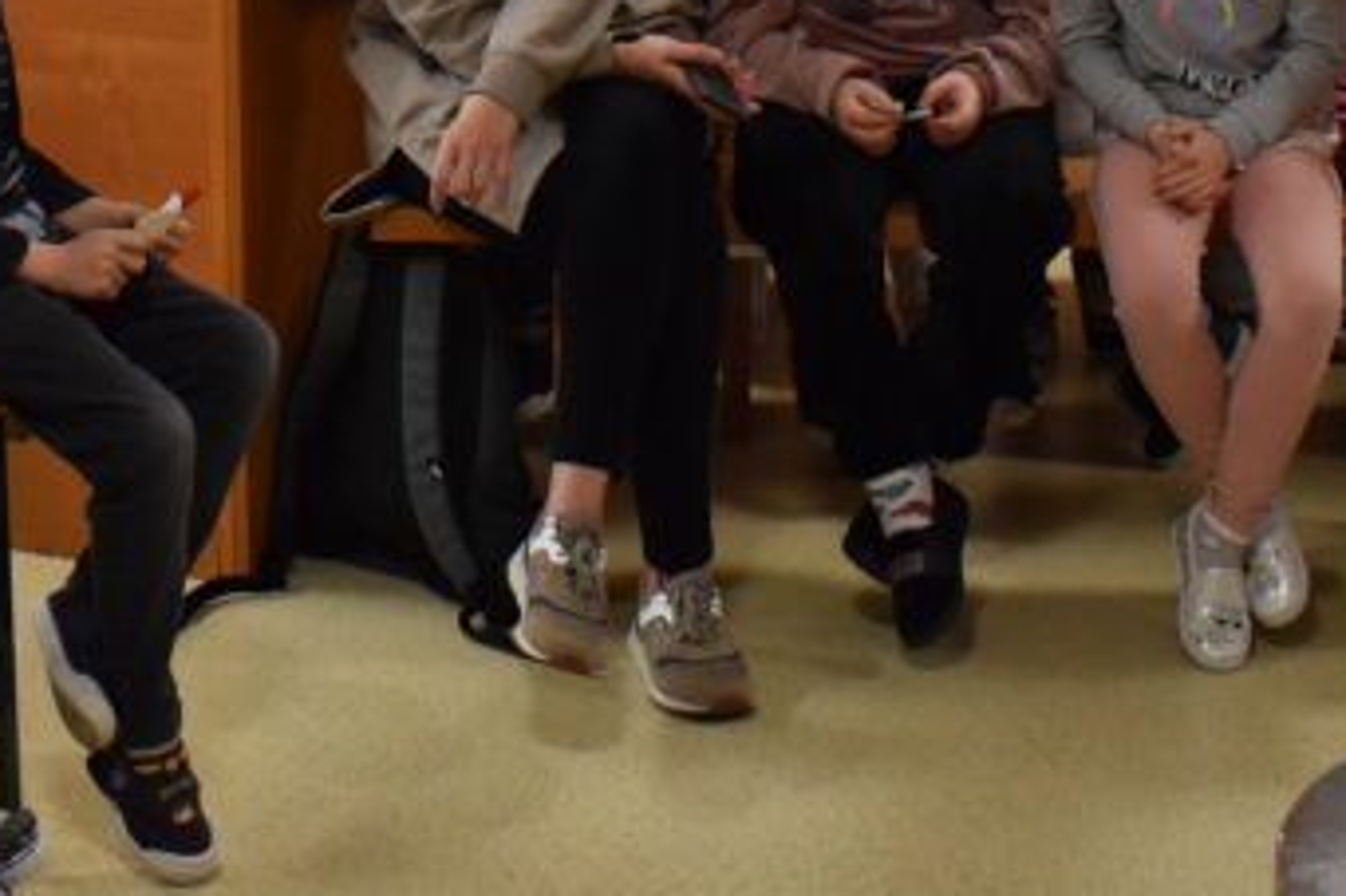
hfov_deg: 21.2
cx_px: 292
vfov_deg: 13.9
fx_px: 3550
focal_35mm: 95
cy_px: -209
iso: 800
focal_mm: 18
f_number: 4
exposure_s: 1/60
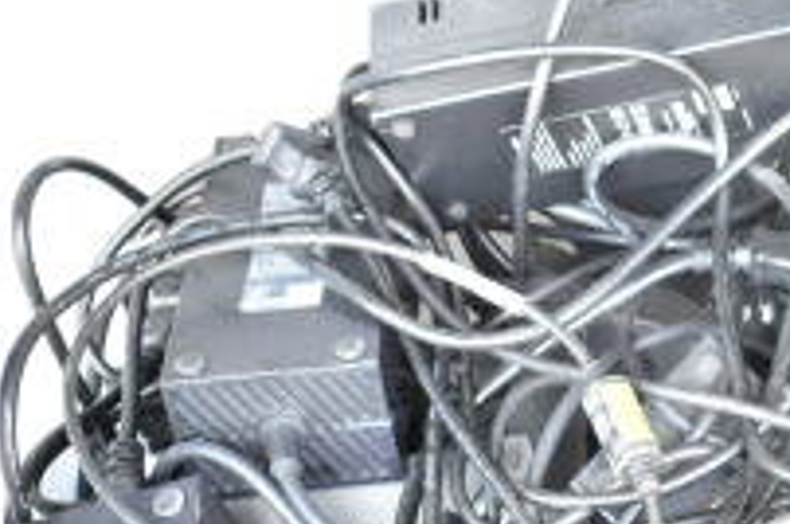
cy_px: 589
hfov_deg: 17.5
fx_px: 2487
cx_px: 841
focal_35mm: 114
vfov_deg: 11.8
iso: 1600
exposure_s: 1/80
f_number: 4.5
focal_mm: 25
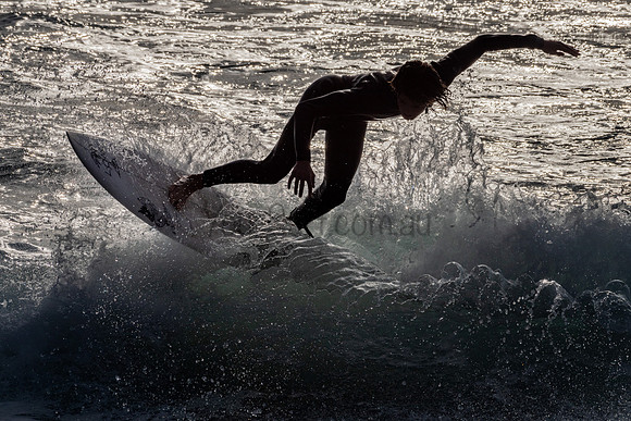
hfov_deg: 3.4
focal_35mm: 613
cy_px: 165
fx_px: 10745
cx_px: 351
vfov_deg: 2.2
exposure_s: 1/2000
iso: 64
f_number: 18
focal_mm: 500
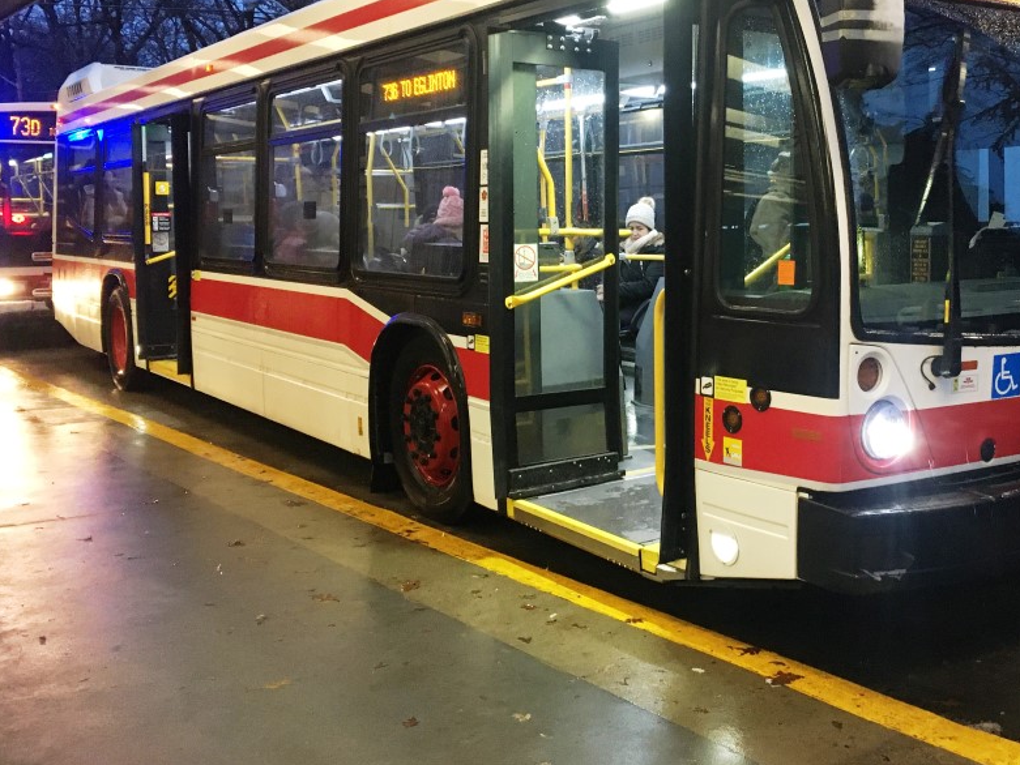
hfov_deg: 48.3
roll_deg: +1.3
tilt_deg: -3.9
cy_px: 287
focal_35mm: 38
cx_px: 661
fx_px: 1120
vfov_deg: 37.5
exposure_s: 1/30
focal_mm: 4.15
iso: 200
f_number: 2.2
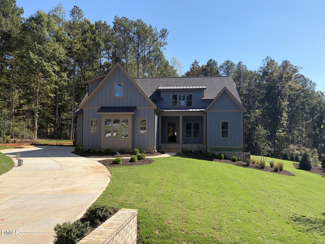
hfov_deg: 67.3
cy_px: 122
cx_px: 162
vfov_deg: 53.1
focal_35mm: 26
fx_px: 244
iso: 50
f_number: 1.6
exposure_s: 1/2639
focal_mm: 5.96
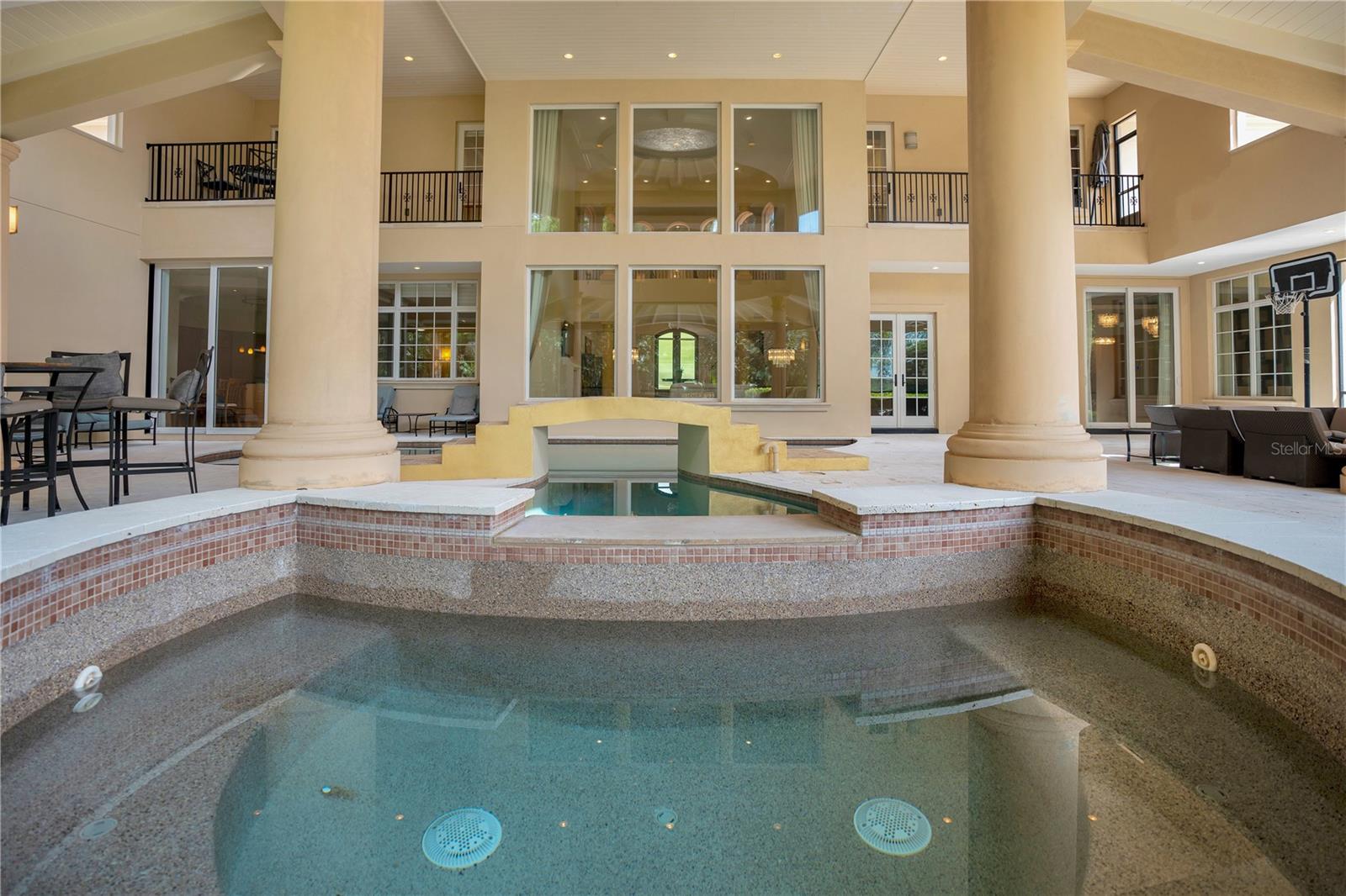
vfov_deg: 73.7
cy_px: 448
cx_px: 673
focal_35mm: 16
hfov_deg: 96.7
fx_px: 598
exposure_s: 1/160
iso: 250
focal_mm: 16
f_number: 4
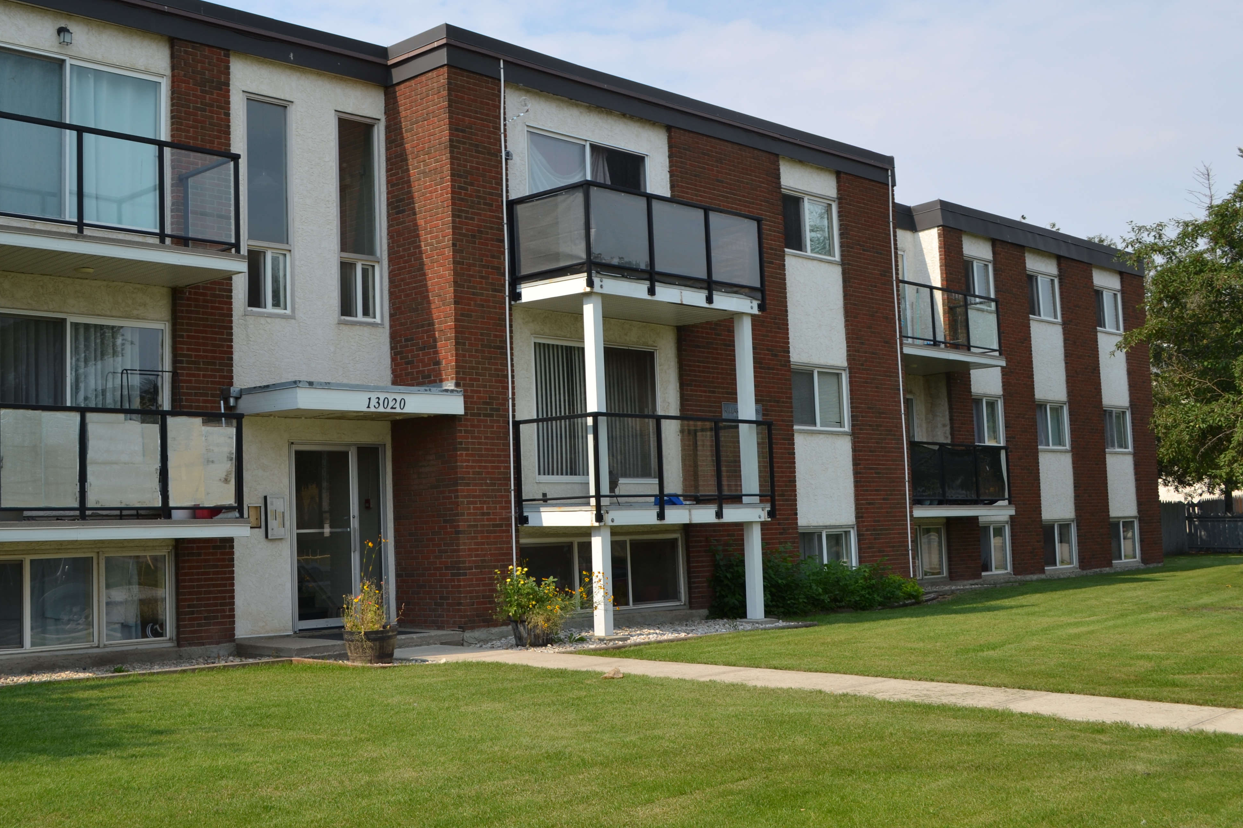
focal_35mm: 43
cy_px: 363
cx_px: 527
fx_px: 1485
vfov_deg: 31.2
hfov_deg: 45.3
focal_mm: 24
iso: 100
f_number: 7.1
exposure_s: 1/250
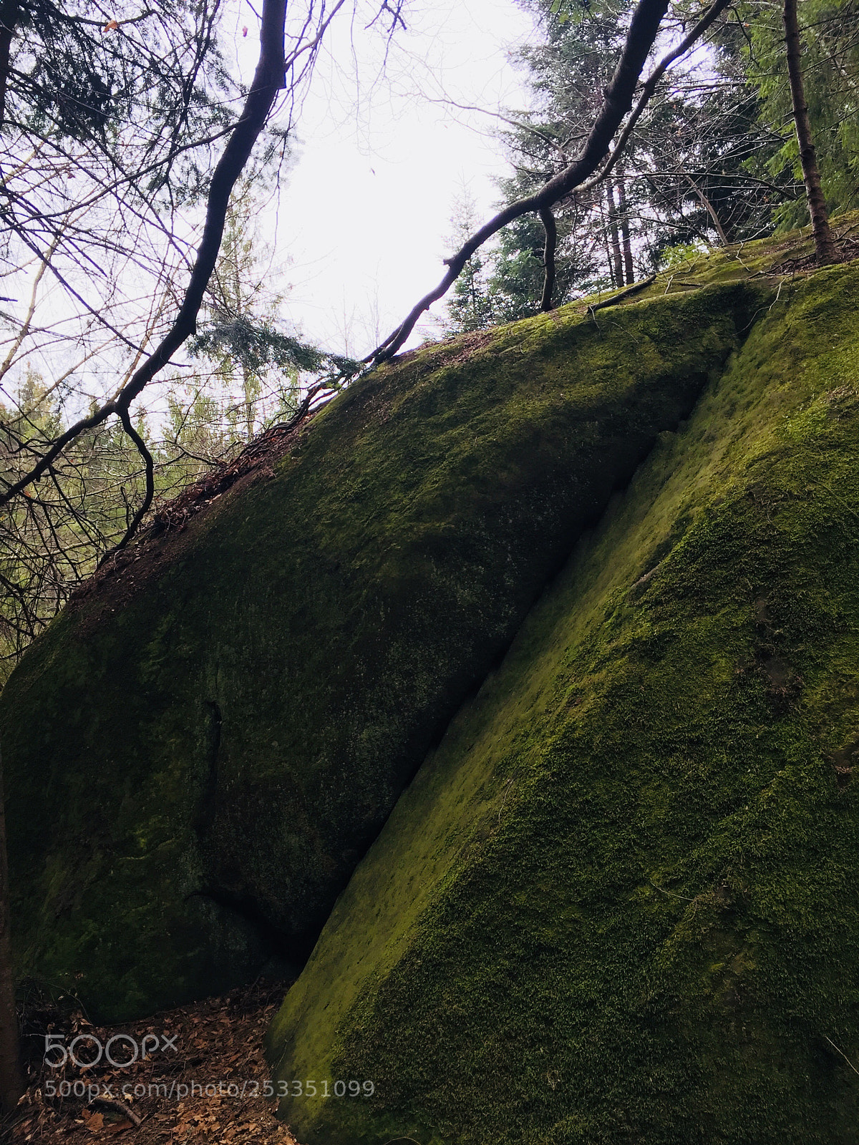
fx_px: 960
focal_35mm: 29
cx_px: 430
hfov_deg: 48.2
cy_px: 572
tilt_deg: +6.7
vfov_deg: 61.7
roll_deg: +4.2
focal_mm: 4.15
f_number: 2.2
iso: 40
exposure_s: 1/50
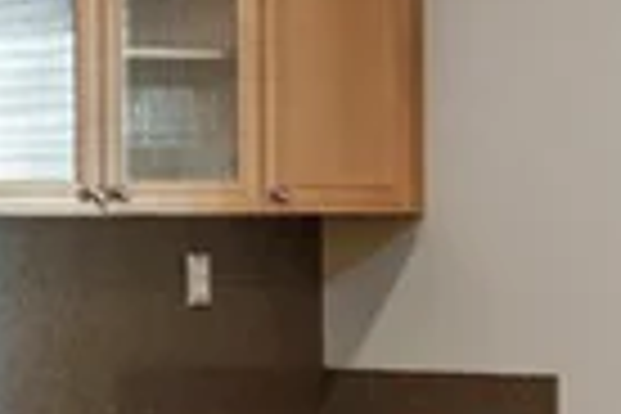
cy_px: 245
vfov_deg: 7.4
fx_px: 3208
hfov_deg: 10.7
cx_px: -292
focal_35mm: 186
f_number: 8
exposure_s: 1/6
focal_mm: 17
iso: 320
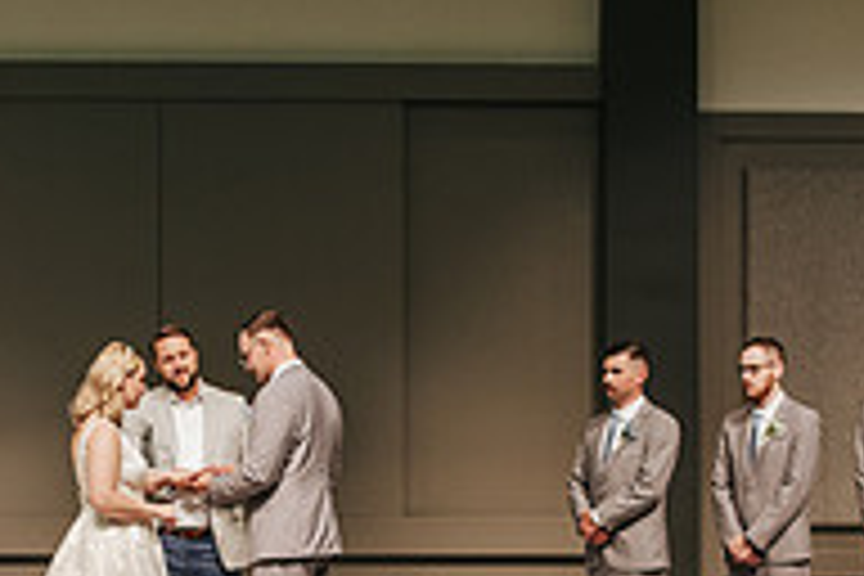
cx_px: 221
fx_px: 3696
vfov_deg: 8.9
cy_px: 524
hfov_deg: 13.3
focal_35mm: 154
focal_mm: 50
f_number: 3.2
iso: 1000
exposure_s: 1/200
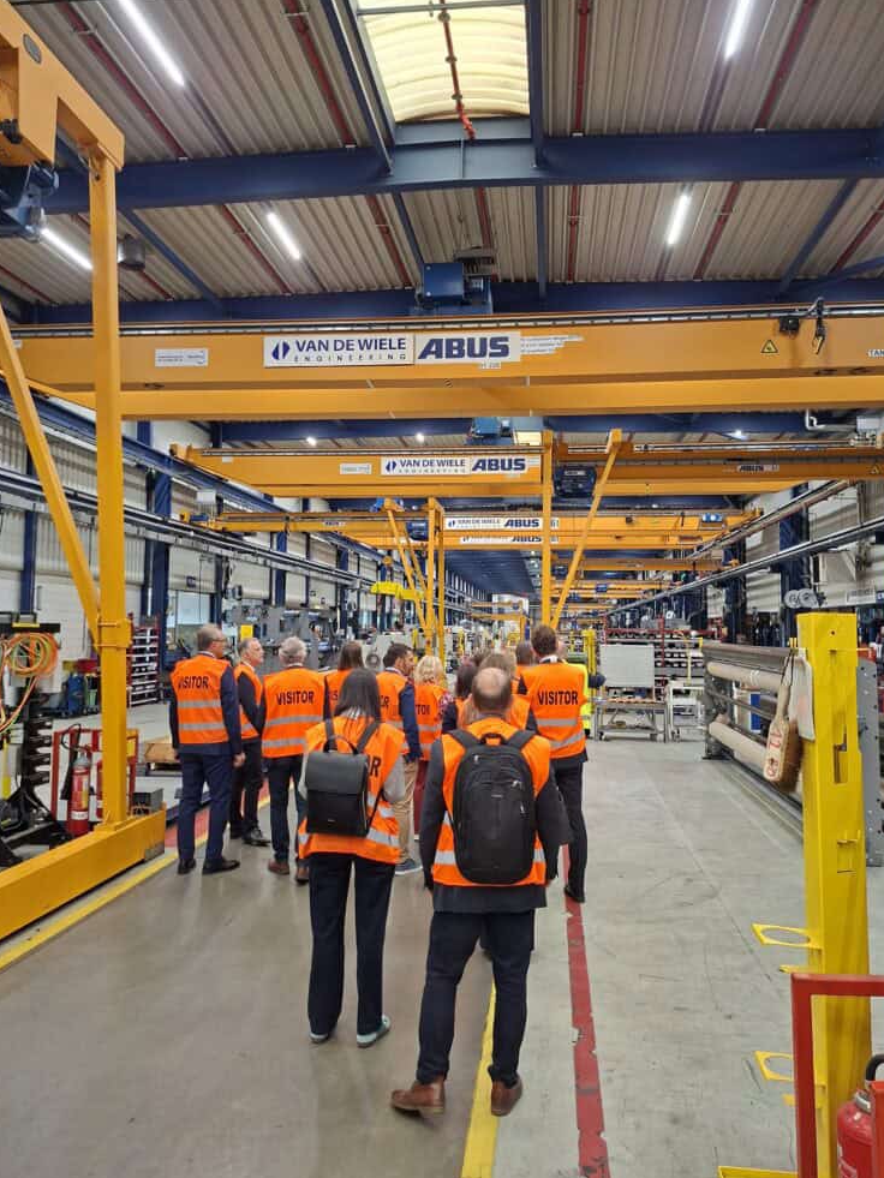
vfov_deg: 71.6
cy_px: 570
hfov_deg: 56.8
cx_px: 453
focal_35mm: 24
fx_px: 817
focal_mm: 5.5
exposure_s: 1/100
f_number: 1.8
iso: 250
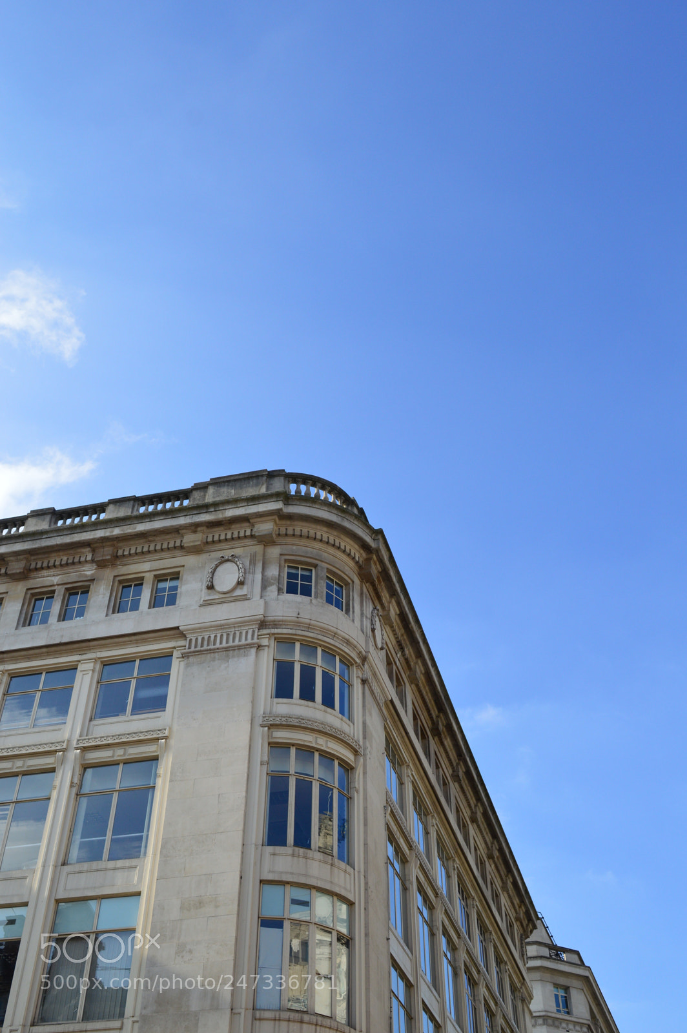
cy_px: 516
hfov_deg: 36.8
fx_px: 1032
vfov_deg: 53.2
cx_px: 344
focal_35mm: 36
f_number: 10
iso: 200
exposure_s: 1/400
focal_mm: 24
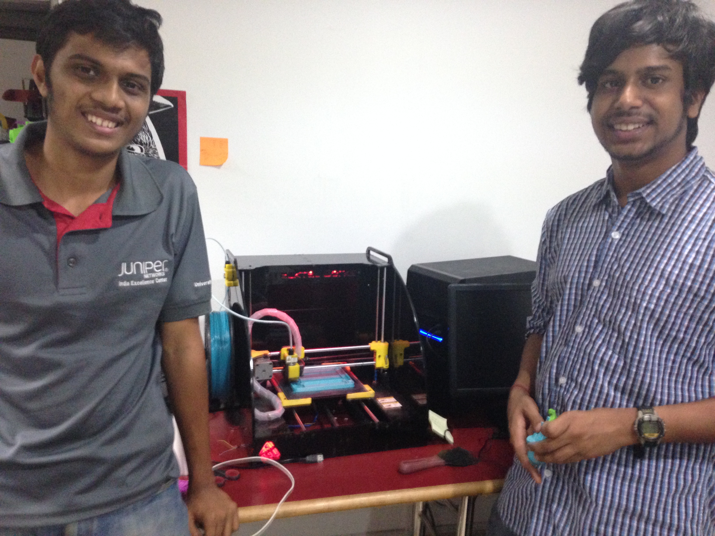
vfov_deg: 42.9
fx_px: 682
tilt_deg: -9.7
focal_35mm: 33
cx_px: 358
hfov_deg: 55.4
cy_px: 268
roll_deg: -0.7
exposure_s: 1/15
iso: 400
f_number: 2.4
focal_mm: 4.12
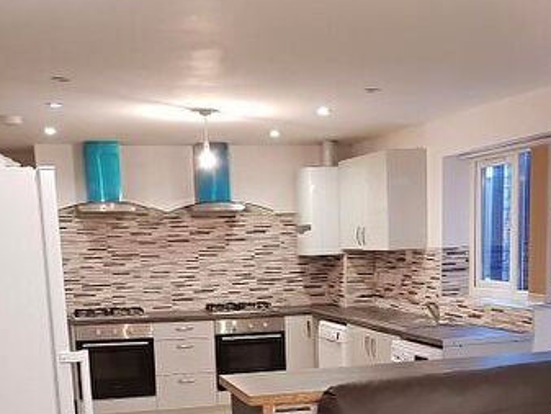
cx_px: 348
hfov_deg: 35.3
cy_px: 405
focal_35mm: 54
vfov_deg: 25.8
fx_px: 860
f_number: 1.7
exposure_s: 1/29
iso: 250
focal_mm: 4.2
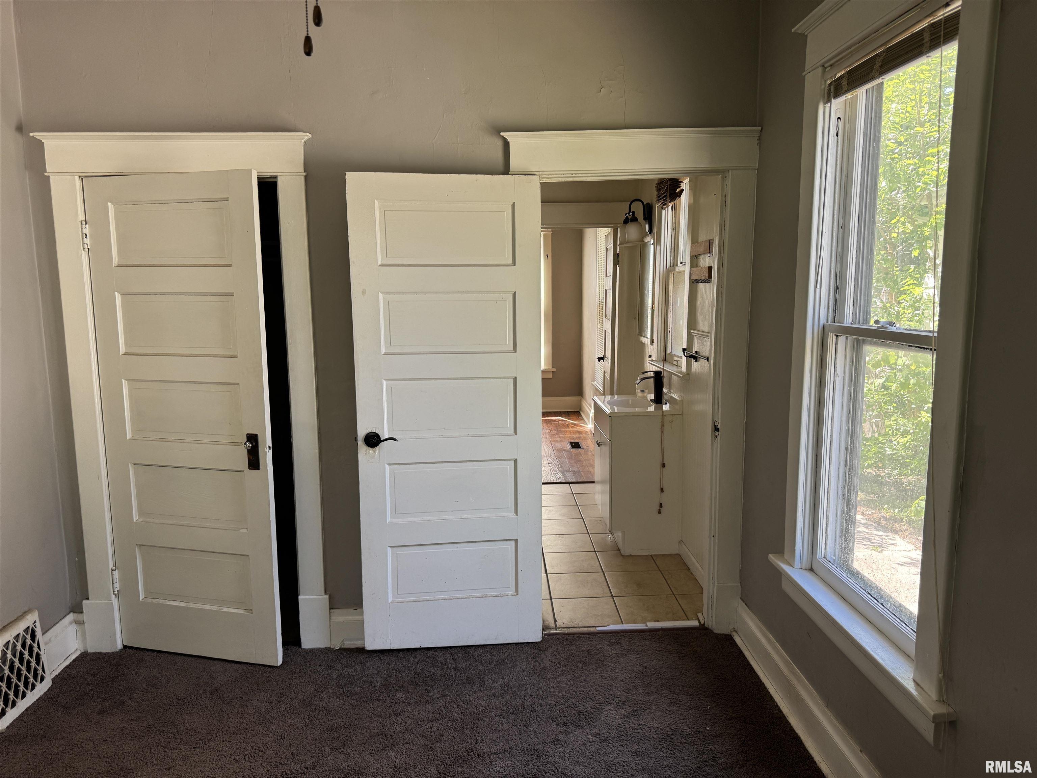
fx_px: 719
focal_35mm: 24
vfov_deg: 56.8
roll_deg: +0.0
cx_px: 518
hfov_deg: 71.6
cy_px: 389
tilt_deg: -8.2
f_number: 1.78
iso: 125
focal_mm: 6.76
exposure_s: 1/121
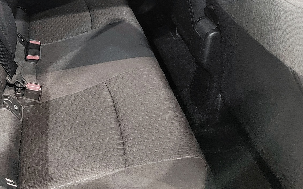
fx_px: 347
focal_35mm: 42
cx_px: 86
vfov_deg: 28.6
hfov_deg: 46.0
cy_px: -1
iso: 938
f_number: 1.9
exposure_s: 1/100
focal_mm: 5.52
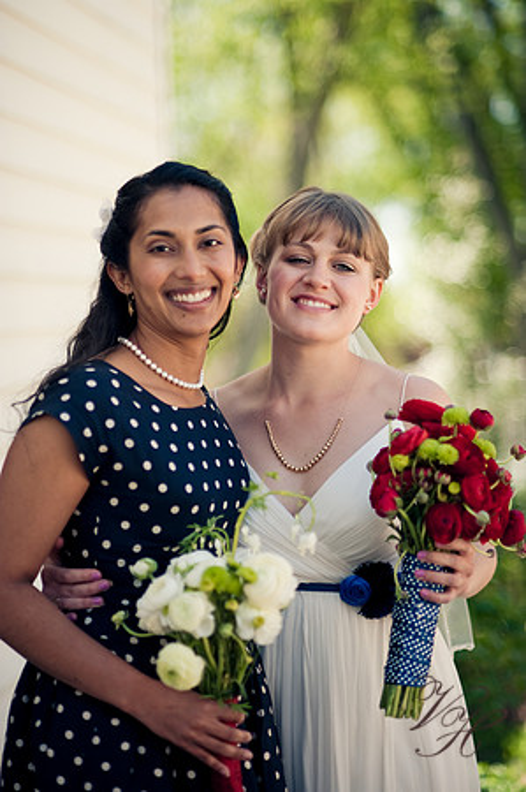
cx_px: 263
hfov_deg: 16.0
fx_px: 1867
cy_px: 396
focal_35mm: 85
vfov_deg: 23.9
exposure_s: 1/2000
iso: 200
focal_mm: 85
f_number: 1.8
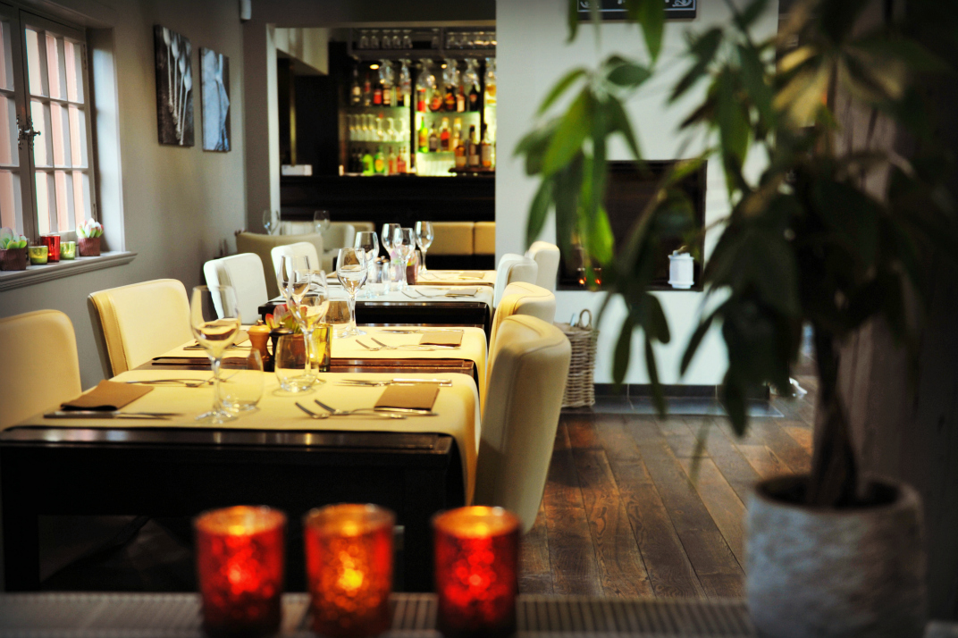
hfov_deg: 50.7
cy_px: 319
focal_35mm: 38
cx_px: 479
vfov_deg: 35.0
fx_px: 1011
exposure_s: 1/160
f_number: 2.8
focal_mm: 38
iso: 800
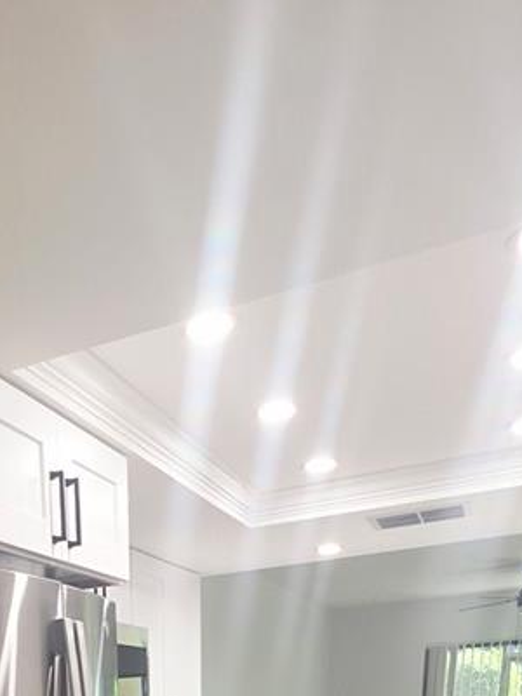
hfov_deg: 34.6
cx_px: 45
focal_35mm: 39
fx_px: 784
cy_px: 1002
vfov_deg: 30.6
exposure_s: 1/120
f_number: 1.9
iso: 80
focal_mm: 2.2
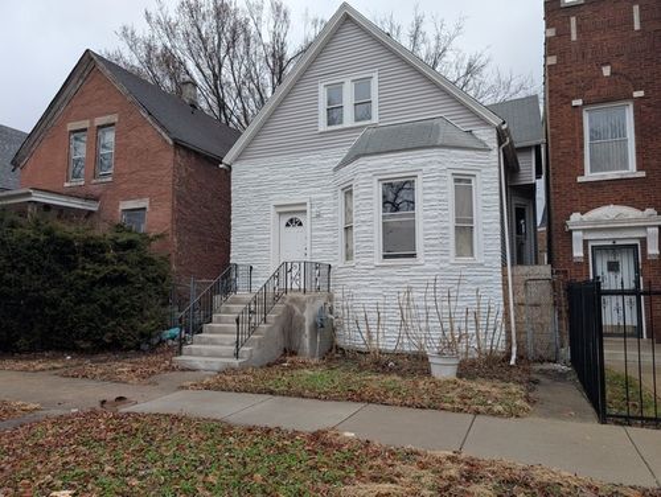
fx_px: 459
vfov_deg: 56.9
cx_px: 330
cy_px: 248
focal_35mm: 24
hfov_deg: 71.5
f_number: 1.68
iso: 24
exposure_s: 1/656
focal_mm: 6.9
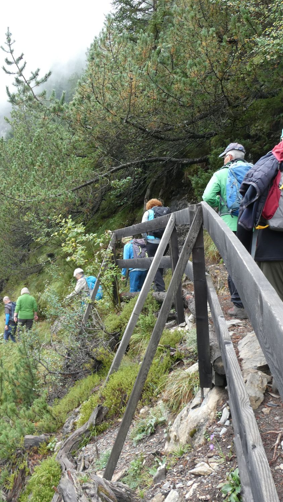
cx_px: 72
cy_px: 251
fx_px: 467
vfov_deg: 56.6
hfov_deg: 33.1
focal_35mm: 35
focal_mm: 4.3
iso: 80
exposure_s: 1/60
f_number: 3.3
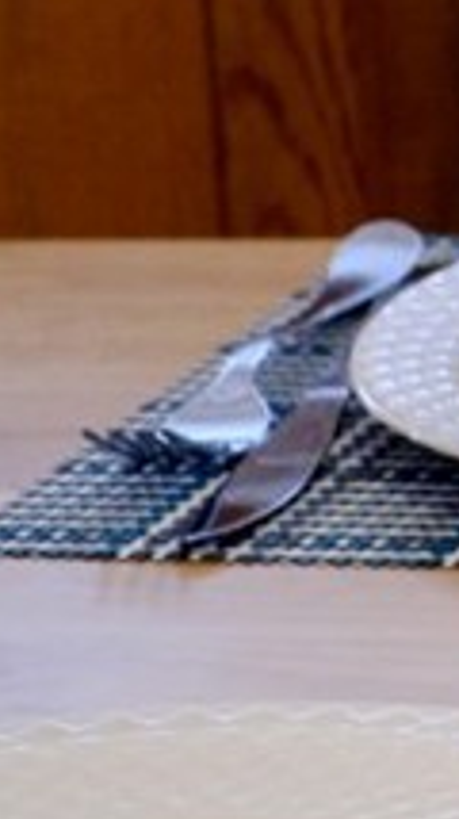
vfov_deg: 8.1
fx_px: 5769
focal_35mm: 266
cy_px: 71
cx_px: 1920
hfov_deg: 4.2
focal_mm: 35
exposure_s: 1/52
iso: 1250
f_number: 4
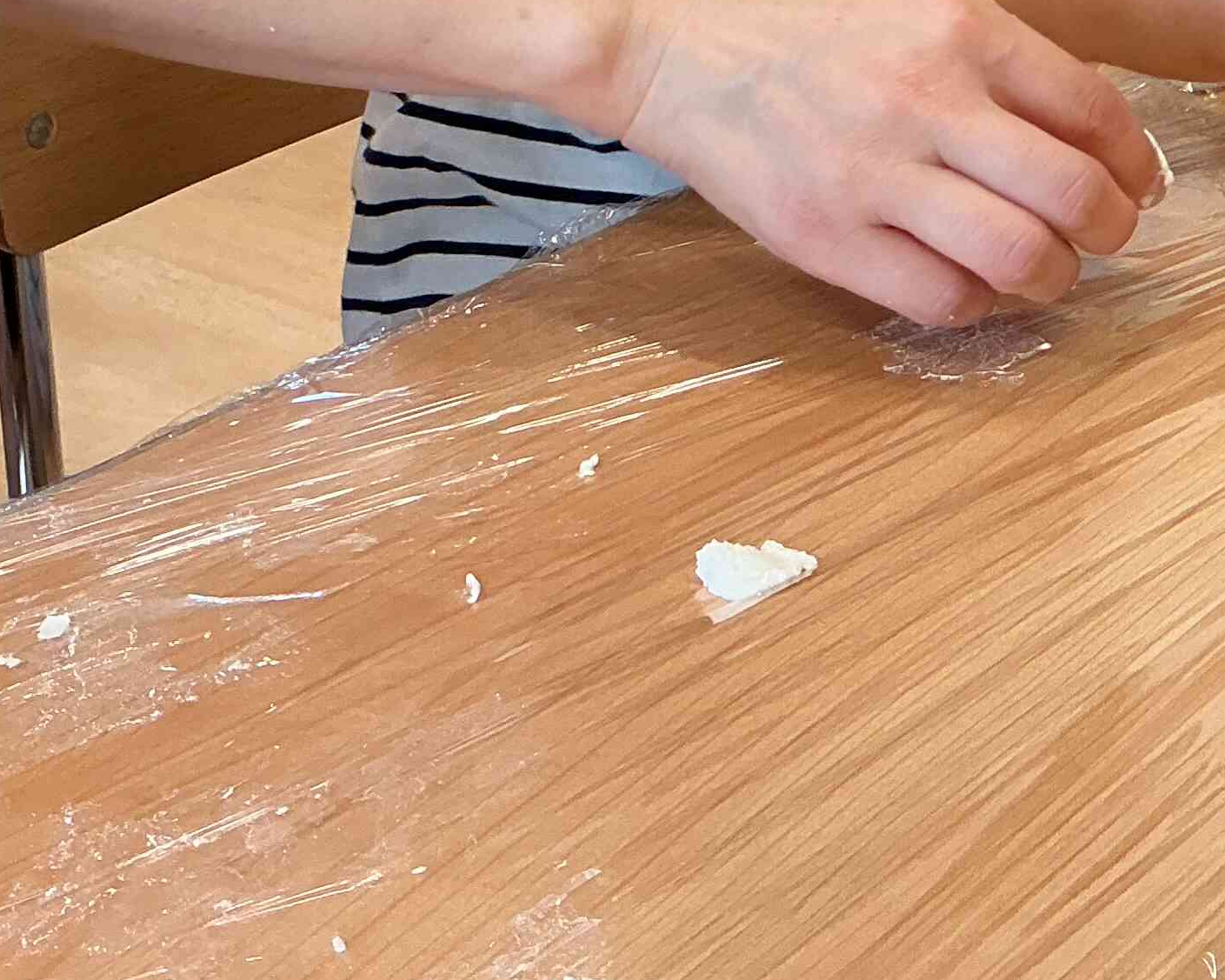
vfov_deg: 18.0
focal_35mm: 81
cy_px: -211
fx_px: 2936
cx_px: 1368
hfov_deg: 22.2
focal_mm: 3
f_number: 1.8
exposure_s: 1/120
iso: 50
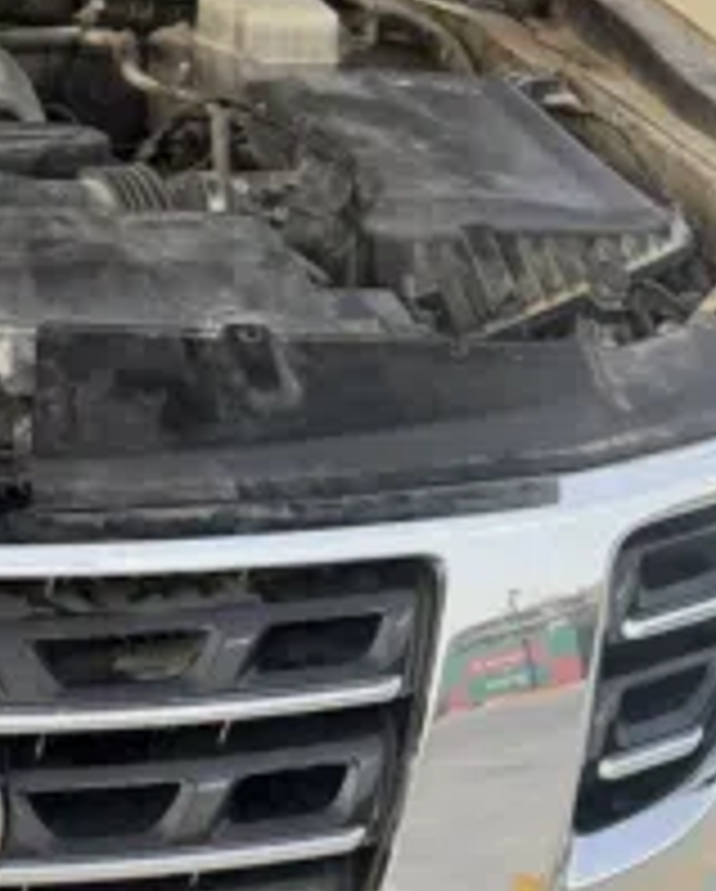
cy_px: -124
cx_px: -162
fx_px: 1665
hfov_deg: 22.2
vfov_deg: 27.1
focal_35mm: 63
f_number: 1.78
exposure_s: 1/33
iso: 640
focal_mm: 6.76
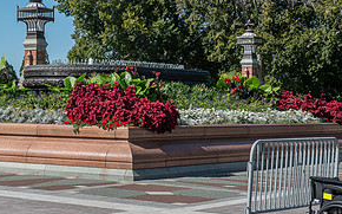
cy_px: 74
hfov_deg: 20.6
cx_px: 6
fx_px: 913
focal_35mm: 98
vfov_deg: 13.3
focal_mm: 48
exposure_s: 1/250
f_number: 13
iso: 360
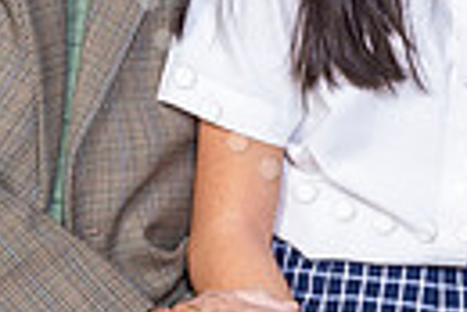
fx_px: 4909
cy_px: -104
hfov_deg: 5.4
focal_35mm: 378
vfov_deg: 3.6
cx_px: 467
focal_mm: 85
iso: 400
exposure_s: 1/125
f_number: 8
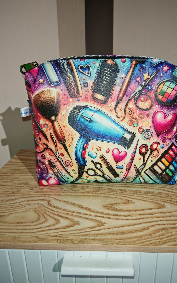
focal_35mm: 29
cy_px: 140
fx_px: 224
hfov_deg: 43.0
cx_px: 102
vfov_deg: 64.6
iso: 640
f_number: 1.9
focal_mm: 6.67
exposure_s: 1/50
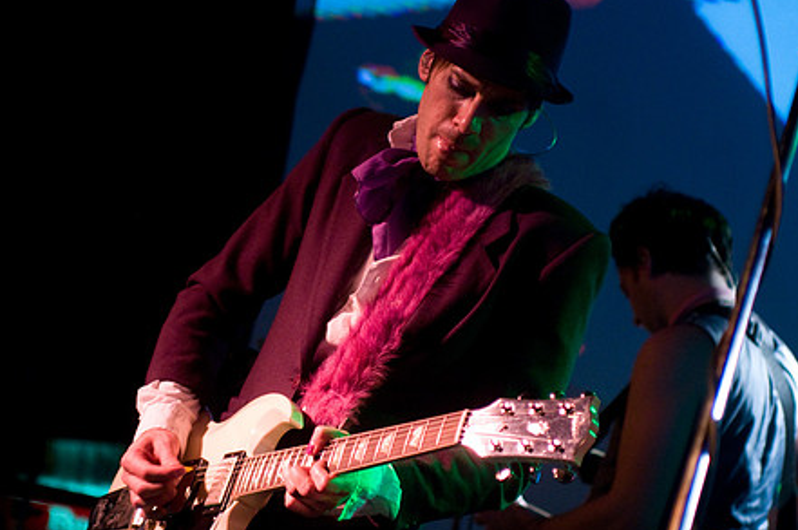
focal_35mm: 138
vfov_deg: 9.9
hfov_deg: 14.9
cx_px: 293
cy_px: 238
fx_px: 3056
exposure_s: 1/60
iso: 1000
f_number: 2.8
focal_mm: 70
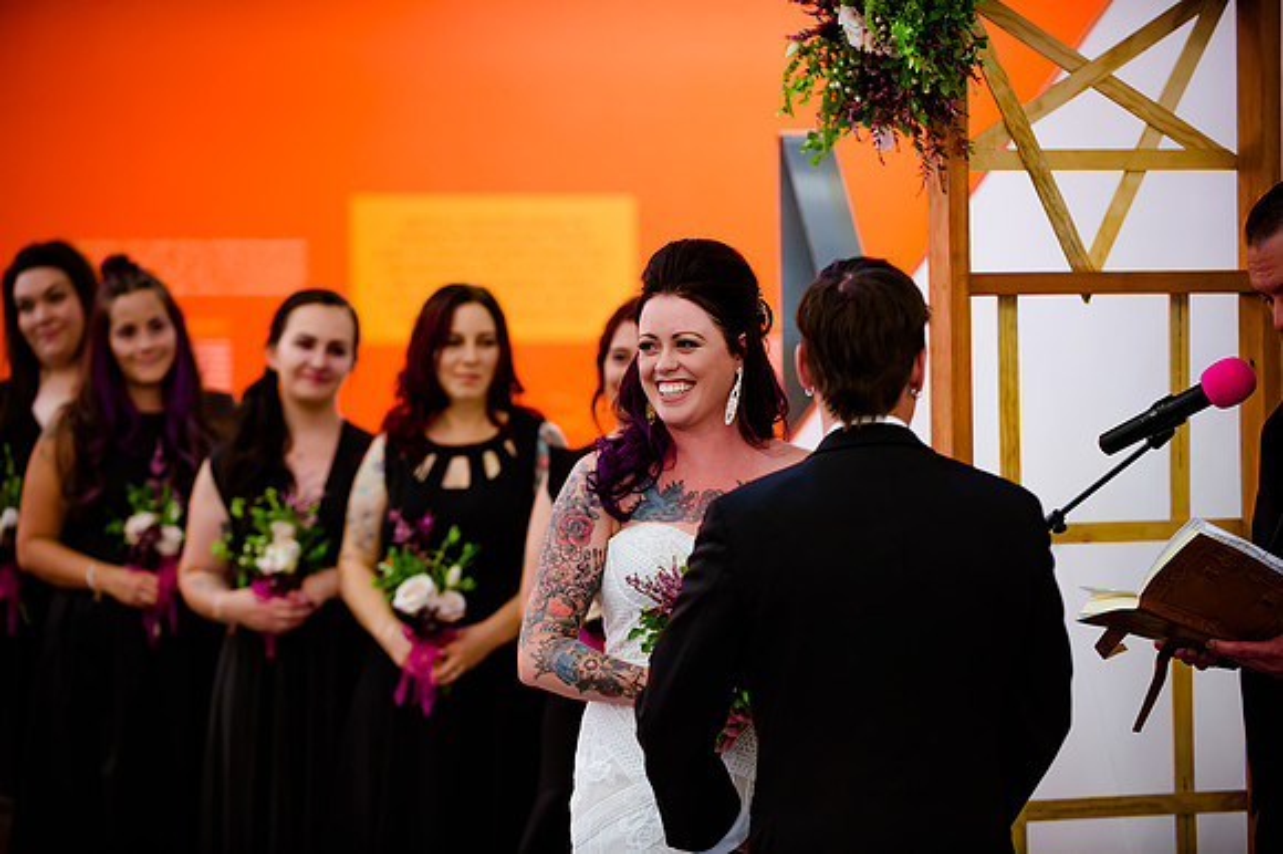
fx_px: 4274
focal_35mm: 120
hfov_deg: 17.1
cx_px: 642
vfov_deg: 11.4
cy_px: 427
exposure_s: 1/100
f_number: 2.8
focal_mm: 120
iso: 2500
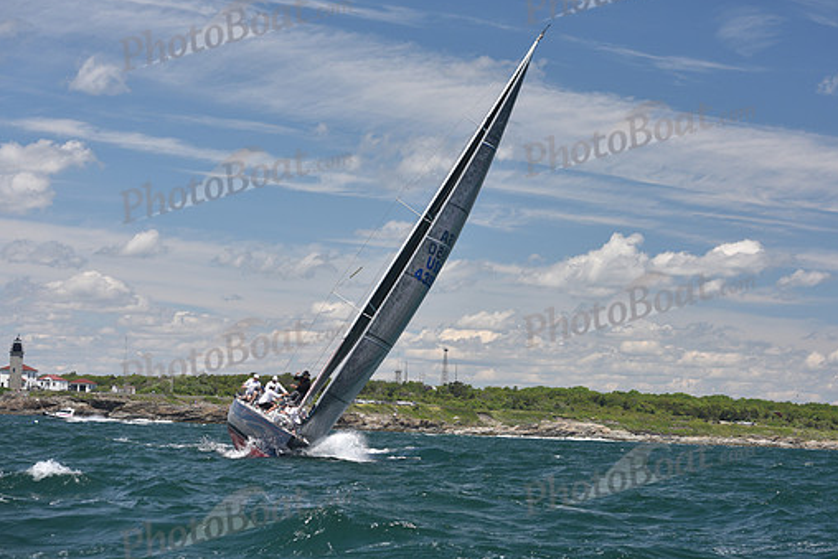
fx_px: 2072
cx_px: 439
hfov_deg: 22.9
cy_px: 243
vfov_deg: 15.4
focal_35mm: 89
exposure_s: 1/800
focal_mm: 78
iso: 200
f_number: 5
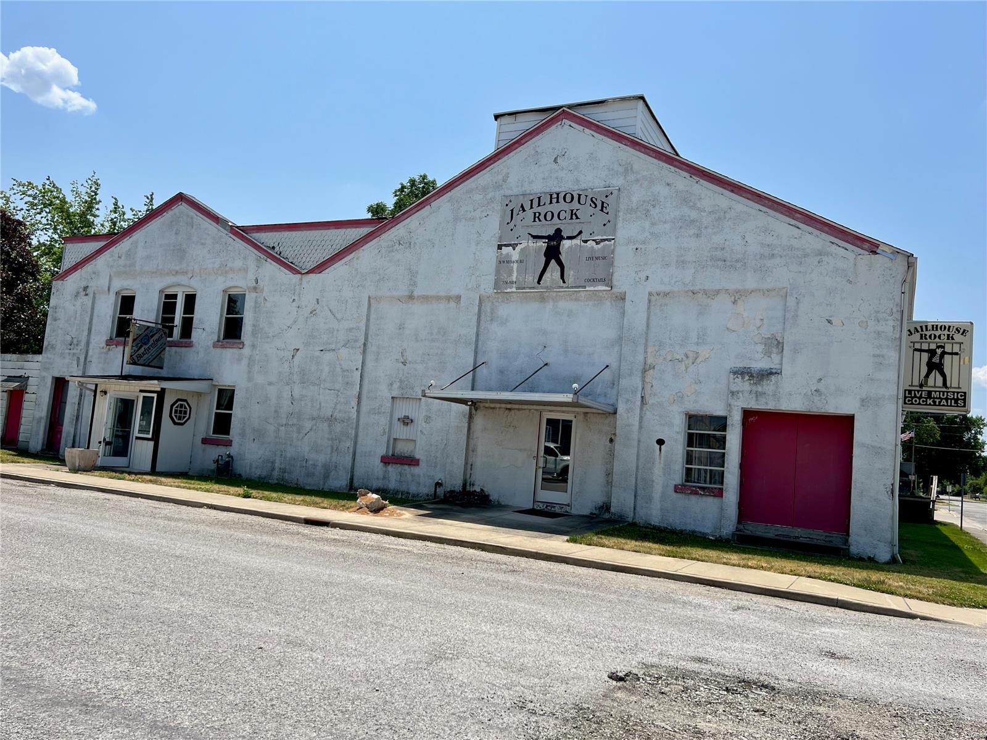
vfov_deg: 53.0
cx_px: 494
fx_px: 741
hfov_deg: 67.3
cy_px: 370
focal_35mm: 26
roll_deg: -1.5
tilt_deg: +5.1
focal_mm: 5.7
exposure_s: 1/4115
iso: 50
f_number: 1.5
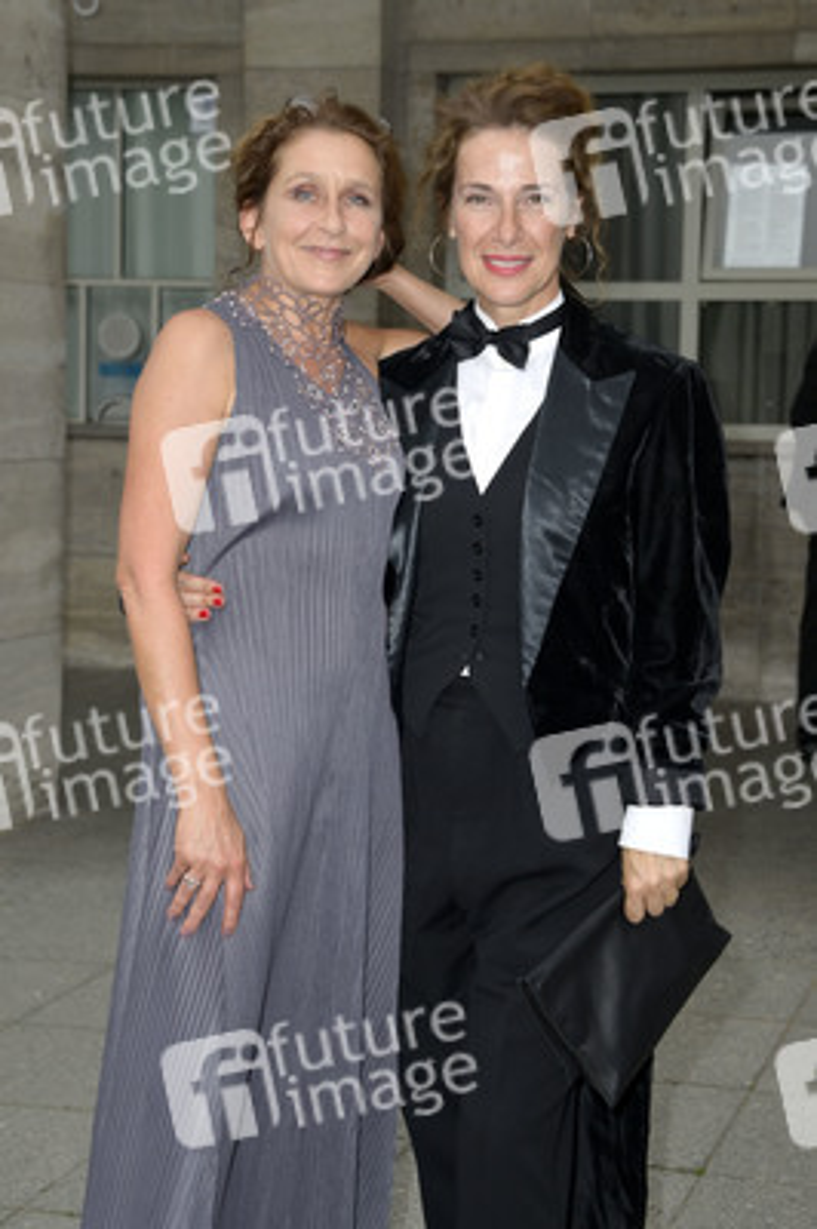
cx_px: 408
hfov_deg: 21.9
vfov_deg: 32.4
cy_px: 614
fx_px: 2114
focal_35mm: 62
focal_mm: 62
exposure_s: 1/250
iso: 500
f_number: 5.6
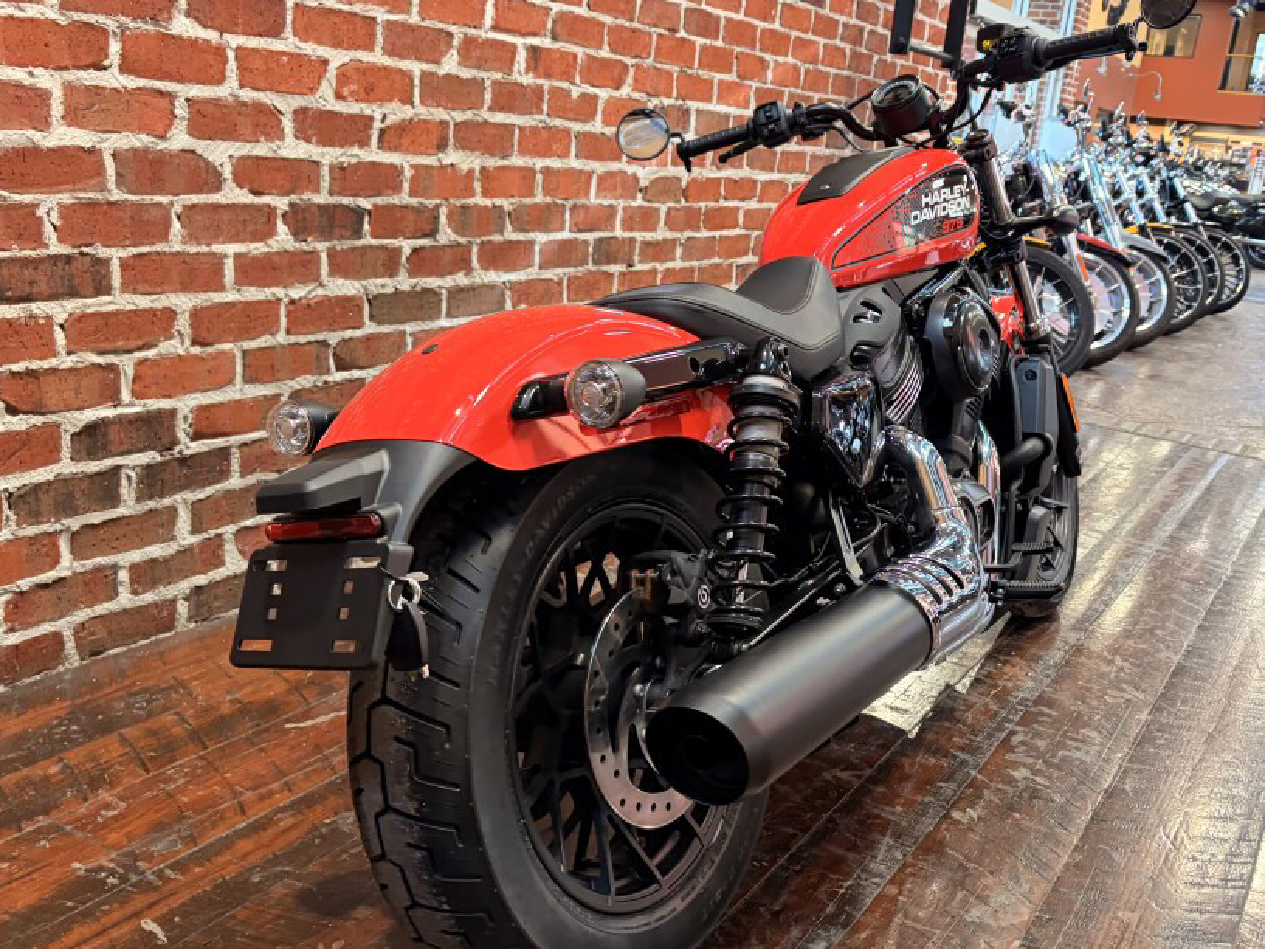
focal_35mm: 34
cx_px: 709
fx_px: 1242
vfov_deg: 41.8
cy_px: 467
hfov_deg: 53.8
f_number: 1.6
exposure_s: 1/60
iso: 250
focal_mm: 5.96
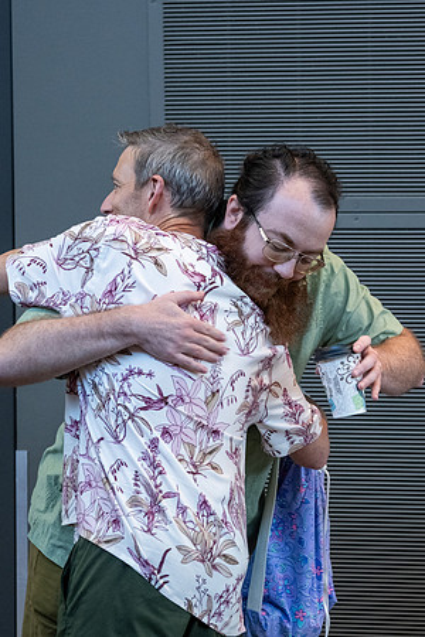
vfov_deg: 9.3
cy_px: 318
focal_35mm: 221
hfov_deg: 6.2
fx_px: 3904
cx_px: 372
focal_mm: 98.2
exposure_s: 1/150
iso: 2000
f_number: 2.8
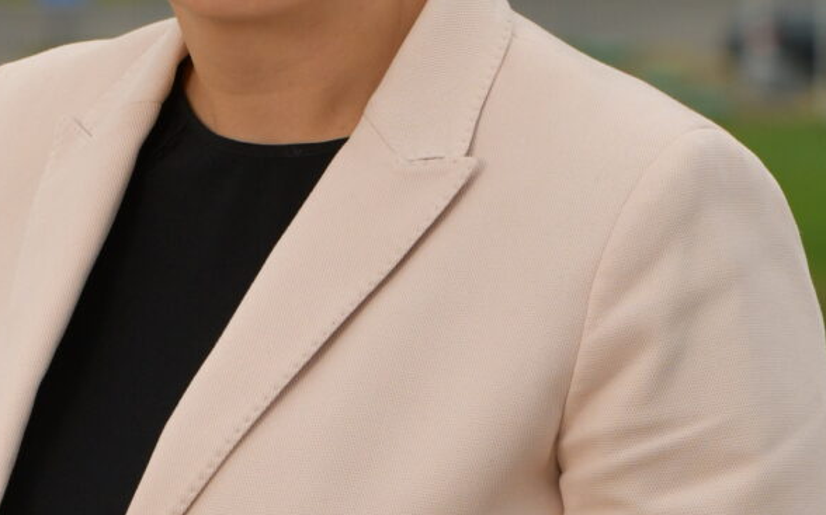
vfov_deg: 2.9
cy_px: 427
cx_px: 105
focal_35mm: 453
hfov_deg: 4.6
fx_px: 10194
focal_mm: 102
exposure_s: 1/320
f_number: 5.6
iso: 320
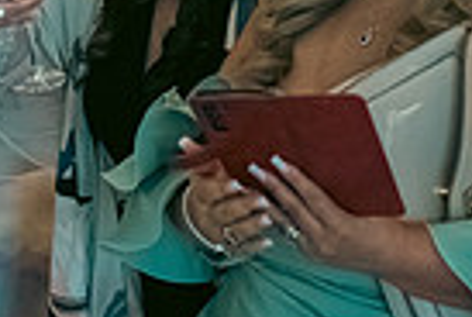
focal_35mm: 148
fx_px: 1945
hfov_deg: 13.8
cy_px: -74
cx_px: 155
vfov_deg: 9.2
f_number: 3.5
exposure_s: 1/160
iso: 2000
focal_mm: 35
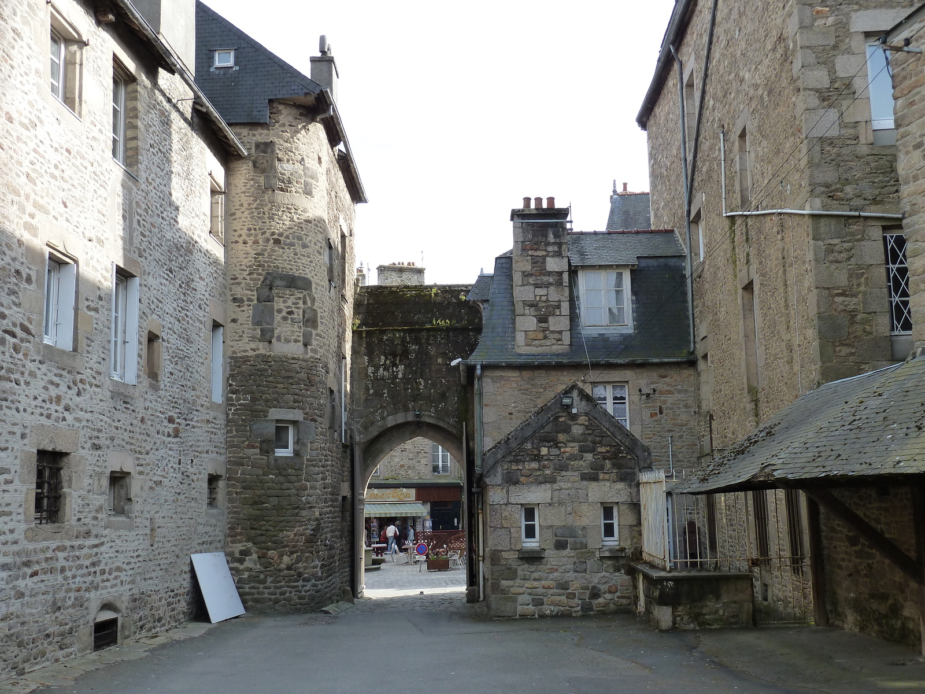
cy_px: 347
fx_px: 989
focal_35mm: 37
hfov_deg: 50.1
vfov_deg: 38.7
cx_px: 462
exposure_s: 1/200
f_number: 4
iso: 125
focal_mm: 6.1
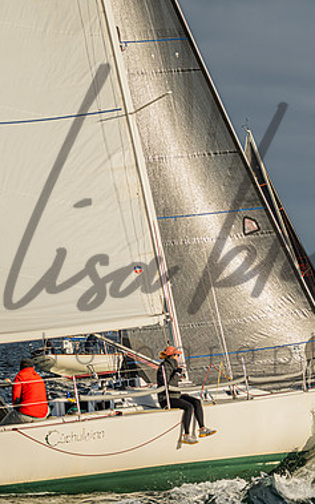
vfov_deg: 12.3
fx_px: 2334
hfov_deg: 7.7
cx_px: 331
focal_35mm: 170
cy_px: 233
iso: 125
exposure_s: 1/2000
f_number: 4.5
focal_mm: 100
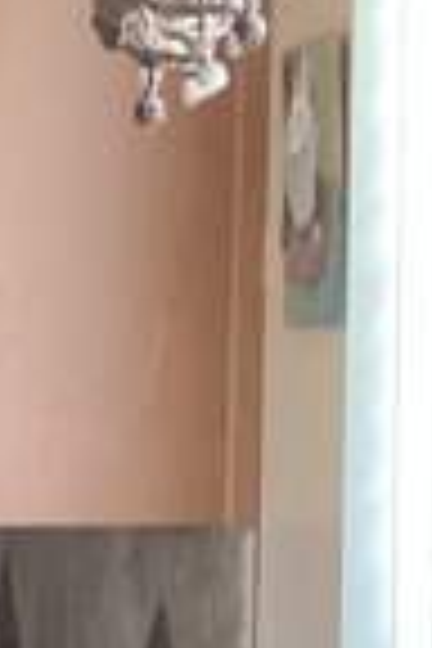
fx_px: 3222
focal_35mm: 179
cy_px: 603
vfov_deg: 11.4
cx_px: -1048
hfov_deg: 6.7
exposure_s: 1/60
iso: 200
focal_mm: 3.3
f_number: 2.4
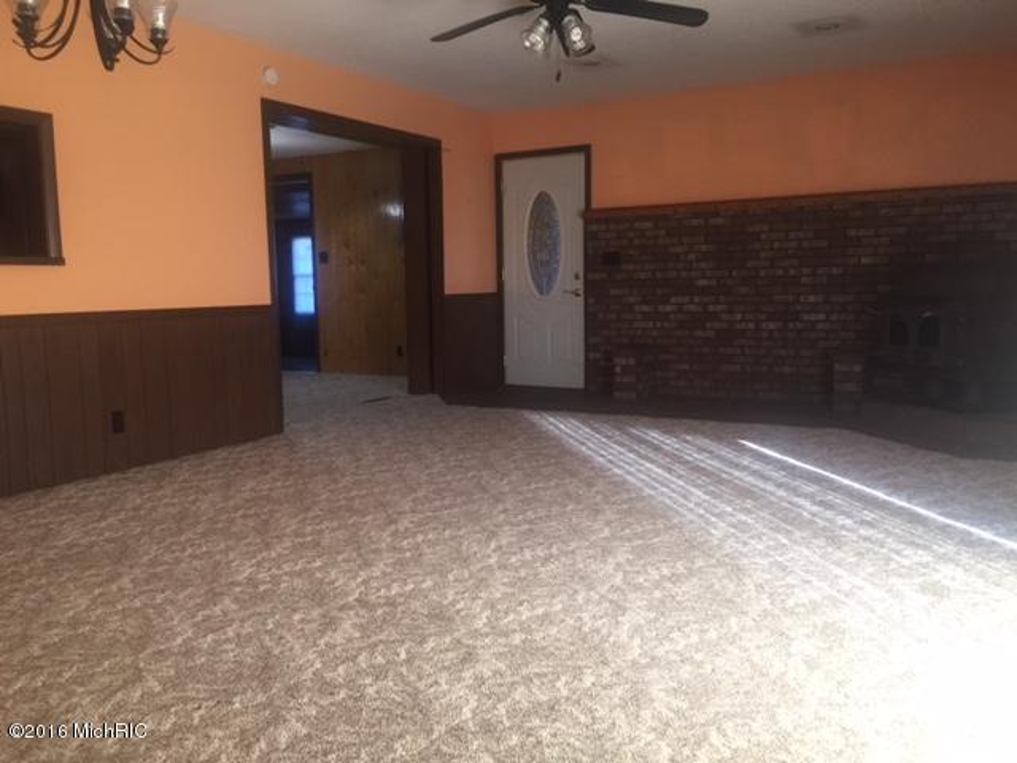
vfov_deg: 48.2
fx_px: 852
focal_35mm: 29
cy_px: 382
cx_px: 508
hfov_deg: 61.7
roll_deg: +0.4
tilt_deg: -6.1
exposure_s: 1/30
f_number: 2.2
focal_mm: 4.15
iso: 50
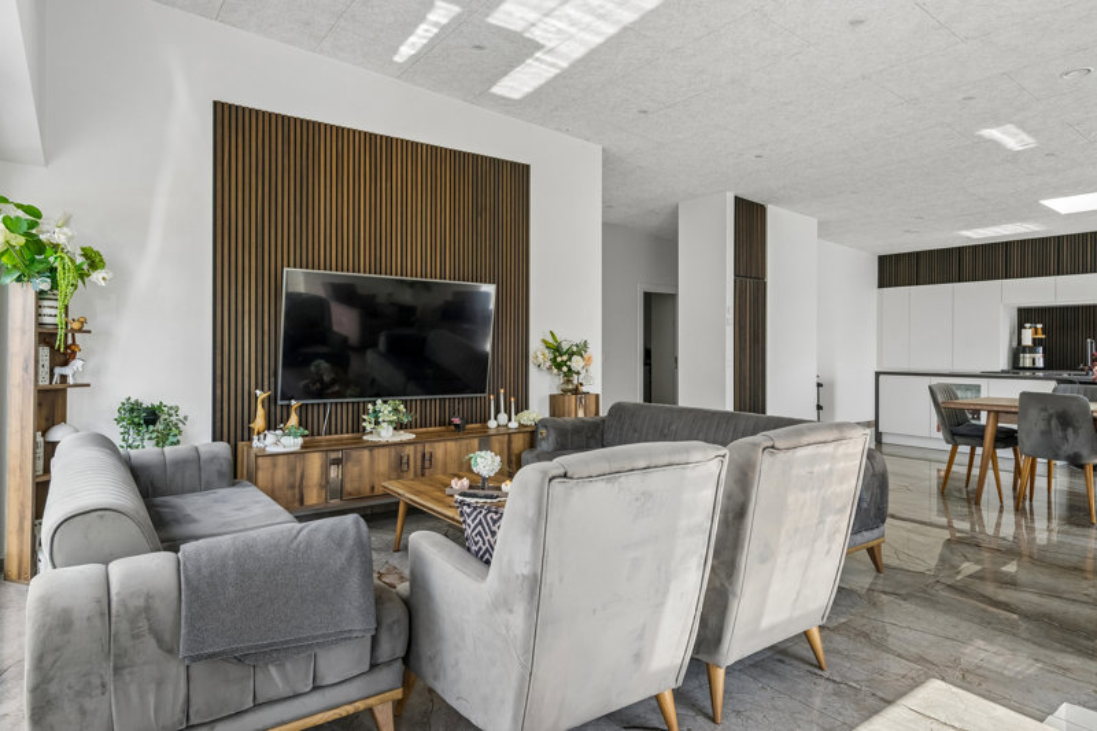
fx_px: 609
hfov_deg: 84.0
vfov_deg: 61.9
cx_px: 548
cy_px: 366
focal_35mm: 20
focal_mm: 20
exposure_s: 1/200
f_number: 8
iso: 1000
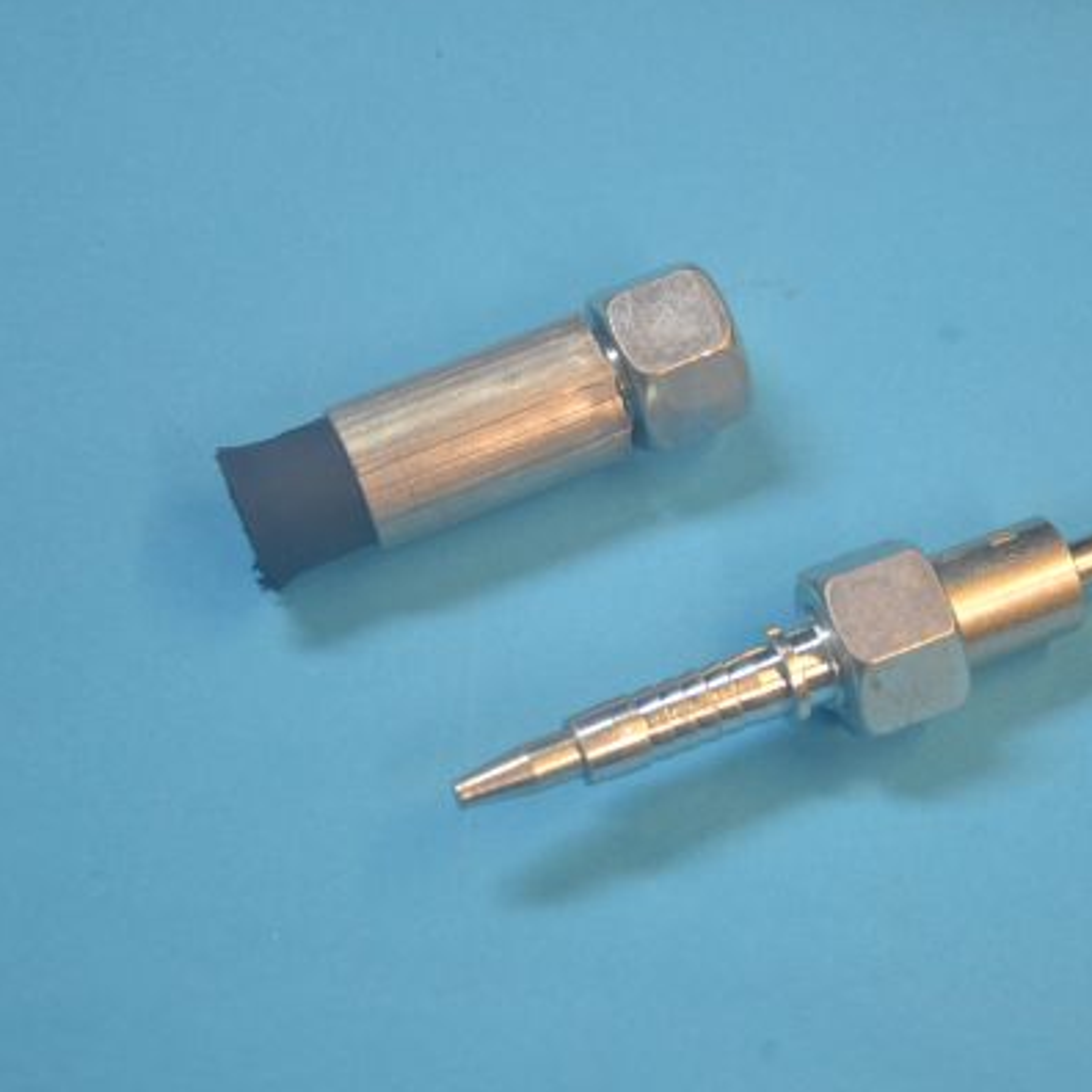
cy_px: 543
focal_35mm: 112
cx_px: 734
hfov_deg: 15.5
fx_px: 3997
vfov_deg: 15.6
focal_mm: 58
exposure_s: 1/60
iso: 1000
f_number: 5
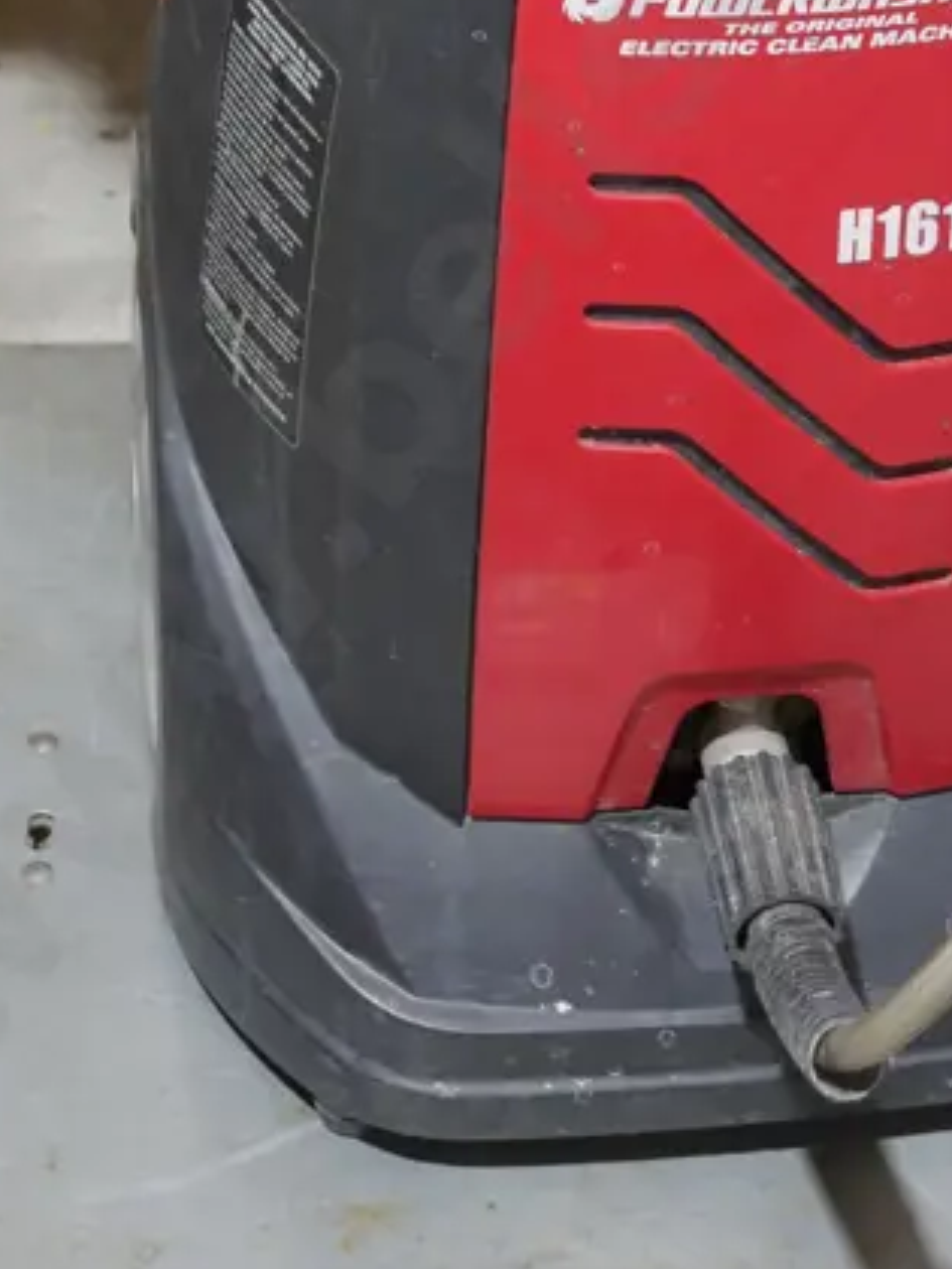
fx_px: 4474
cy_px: -193
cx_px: 839
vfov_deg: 15.6
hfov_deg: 12.1
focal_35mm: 122
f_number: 5.3
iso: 1000
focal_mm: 25
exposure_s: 1/60
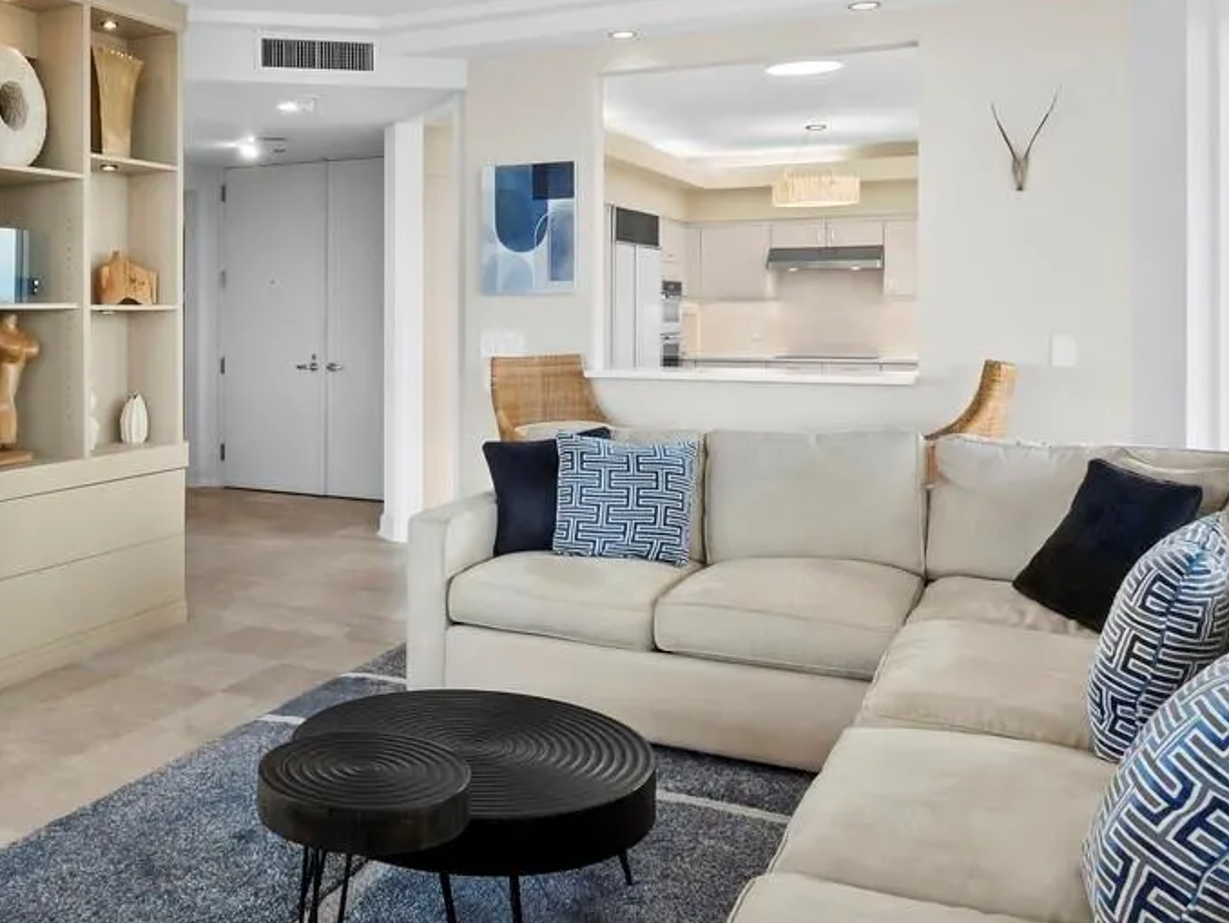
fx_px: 1172
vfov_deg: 42.2
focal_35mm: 33
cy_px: 288
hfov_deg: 52.7
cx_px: 295
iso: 400
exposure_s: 1/6
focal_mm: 7
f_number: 11
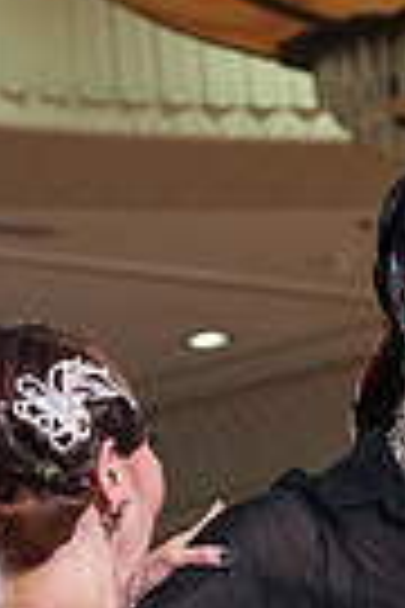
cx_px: 241
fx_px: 5568
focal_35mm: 330
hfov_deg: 4.2
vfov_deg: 6.1
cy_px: 1090
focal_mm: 77
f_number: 5.6
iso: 6400
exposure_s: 1/400
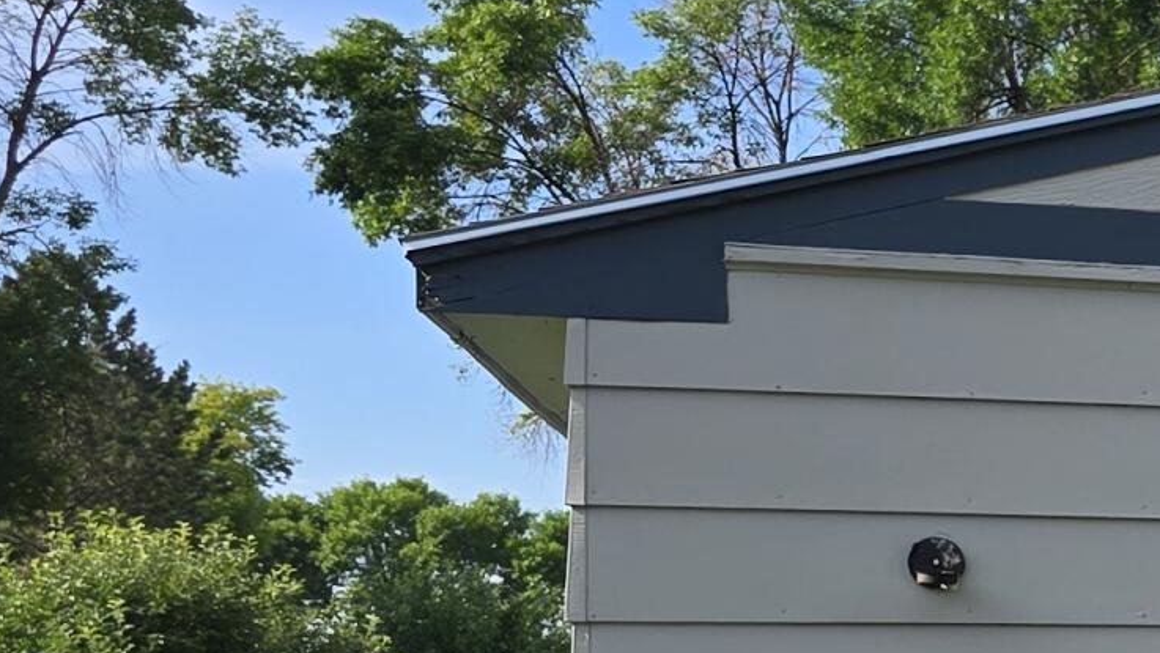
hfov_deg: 16.4
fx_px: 3138
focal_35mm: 102
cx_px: 2279
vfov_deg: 11.6
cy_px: 845
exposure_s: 1/519
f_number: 1.7
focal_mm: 6.3
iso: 12
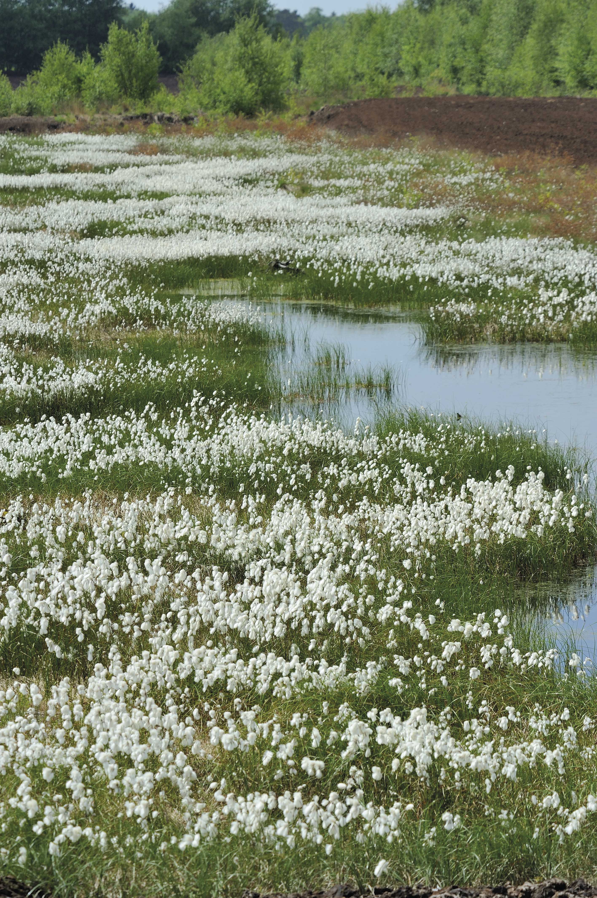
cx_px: 298
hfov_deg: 8.3
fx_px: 4109
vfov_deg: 12.5
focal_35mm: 165
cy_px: 449
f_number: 8
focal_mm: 165
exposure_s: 1/640
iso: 200
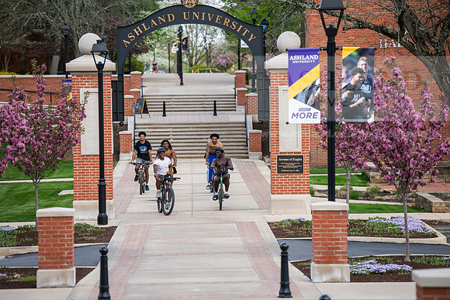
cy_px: 150
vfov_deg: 7.9
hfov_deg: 11.7
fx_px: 2188
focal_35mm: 175
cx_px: 225
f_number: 3.5
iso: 200
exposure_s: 1/640
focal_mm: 175
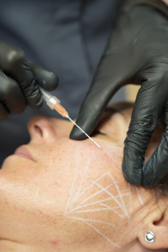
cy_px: 126
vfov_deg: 28.8
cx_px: 84
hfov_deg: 19.5
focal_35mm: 70
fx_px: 490
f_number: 4
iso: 800
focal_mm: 70
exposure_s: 1/80
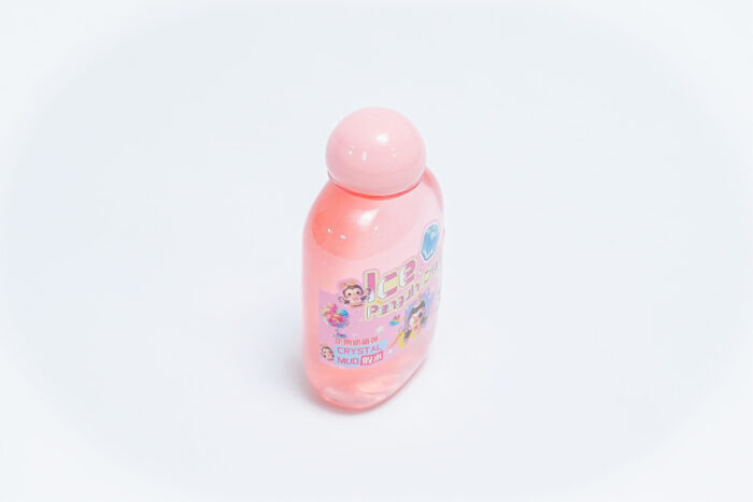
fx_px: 1506
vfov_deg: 18.9
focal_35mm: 72
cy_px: 251
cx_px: 376
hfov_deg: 28.1
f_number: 4.5
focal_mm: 48
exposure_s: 1/640
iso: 3200
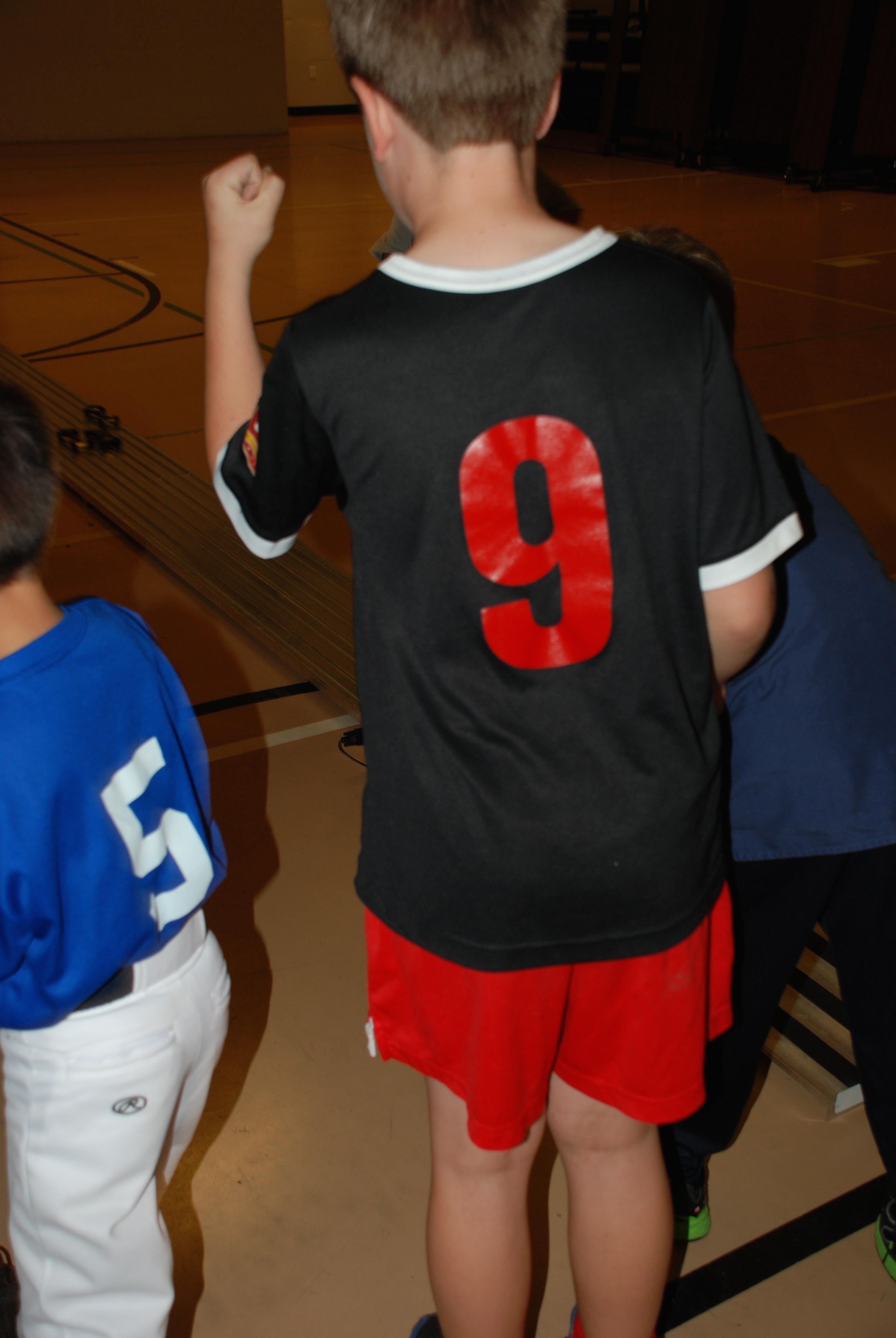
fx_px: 1563
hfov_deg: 32.0
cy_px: 669
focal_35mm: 42
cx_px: 448
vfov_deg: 46.3
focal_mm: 28
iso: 200
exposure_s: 1/60
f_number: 4
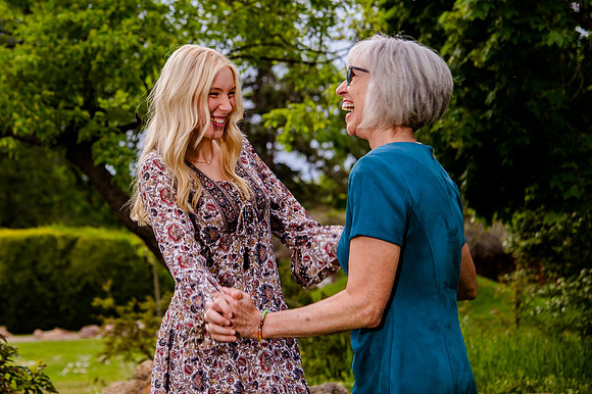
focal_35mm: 92
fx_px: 1511
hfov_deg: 22.0
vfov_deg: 14.8
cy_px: 153
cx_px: 175
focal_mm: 65
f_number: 4.5
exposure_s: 1/200
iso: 160
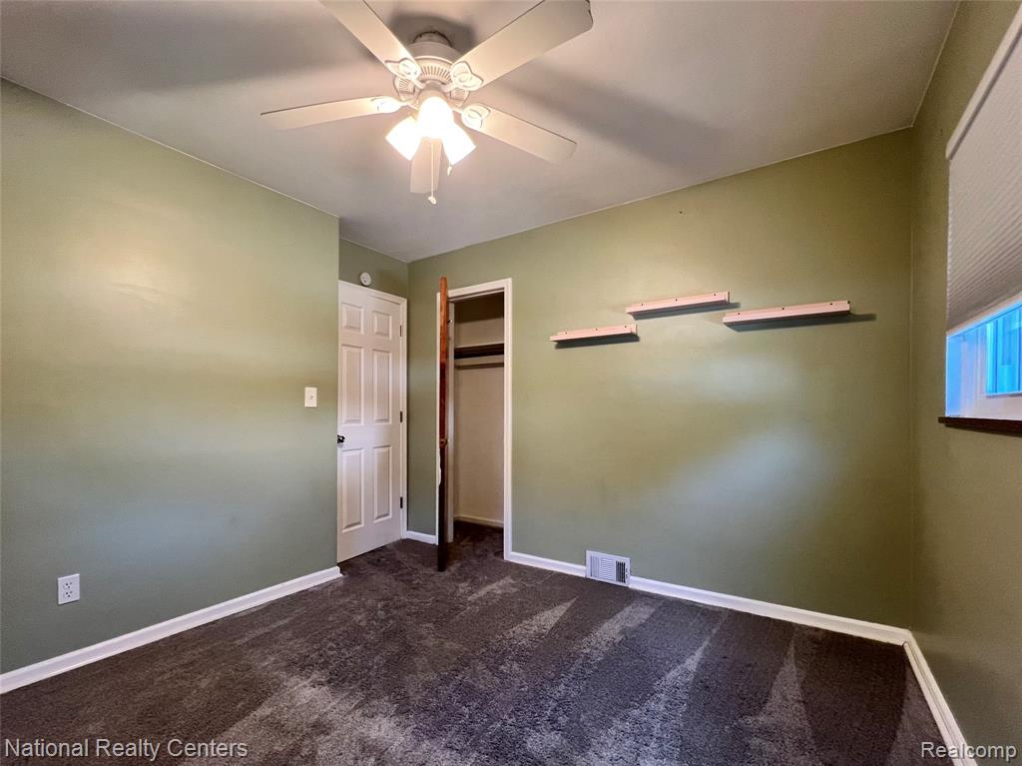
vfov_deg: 89.9
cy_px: 383
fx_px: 384
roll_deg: -1.6
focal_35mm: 13
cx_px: 511
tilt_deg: +3.4
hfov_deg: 106.2
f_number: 1.8
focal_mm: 1.57
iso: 160
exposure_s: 1/60
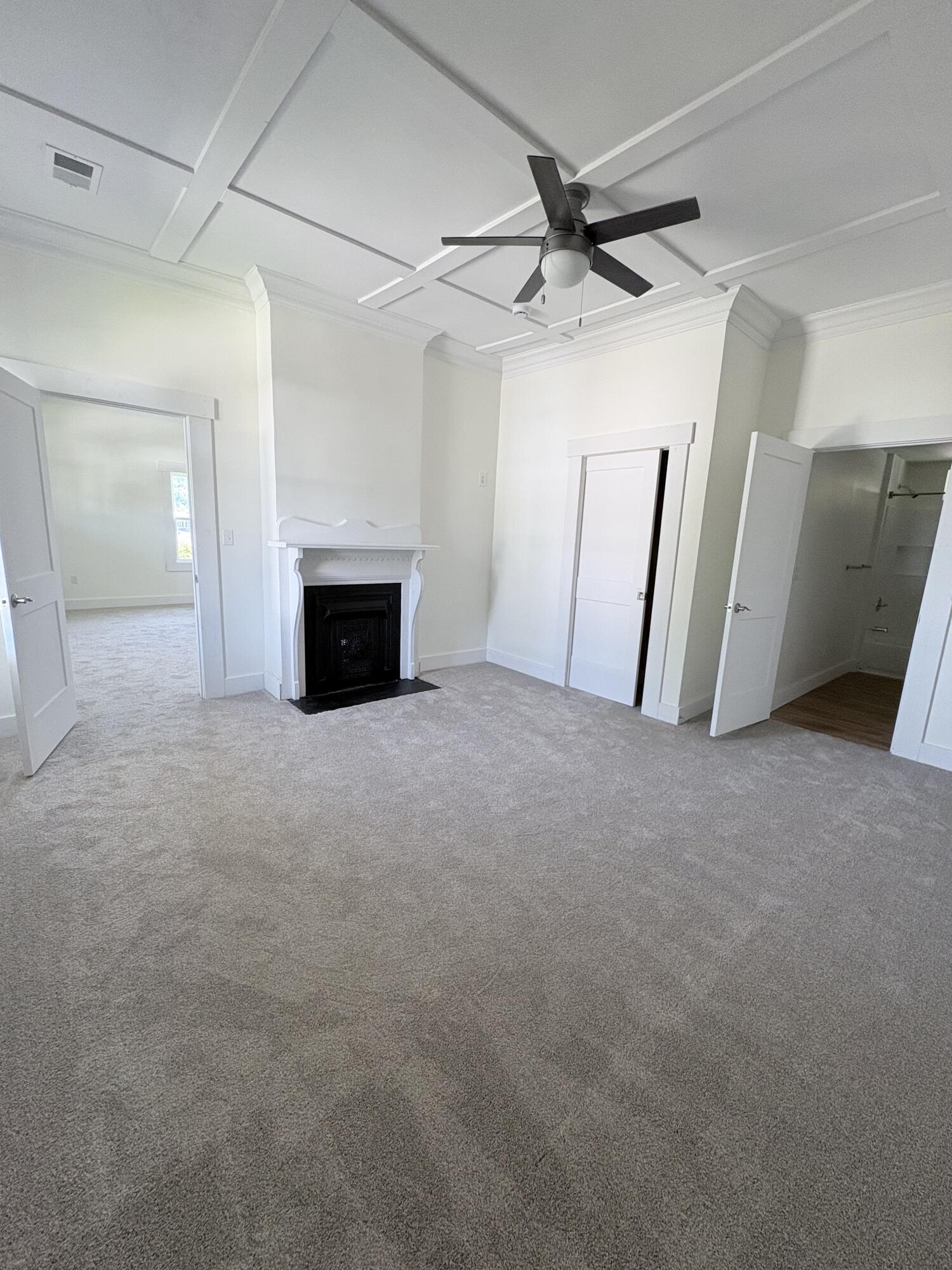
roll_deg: -2.5
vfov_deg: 102.1
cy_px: 635
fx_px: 513
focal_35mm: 14
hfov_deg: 85.7
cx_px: 476
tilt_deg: -10.1
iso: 250
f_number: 2.2
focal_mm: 2.22
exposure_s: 1/86
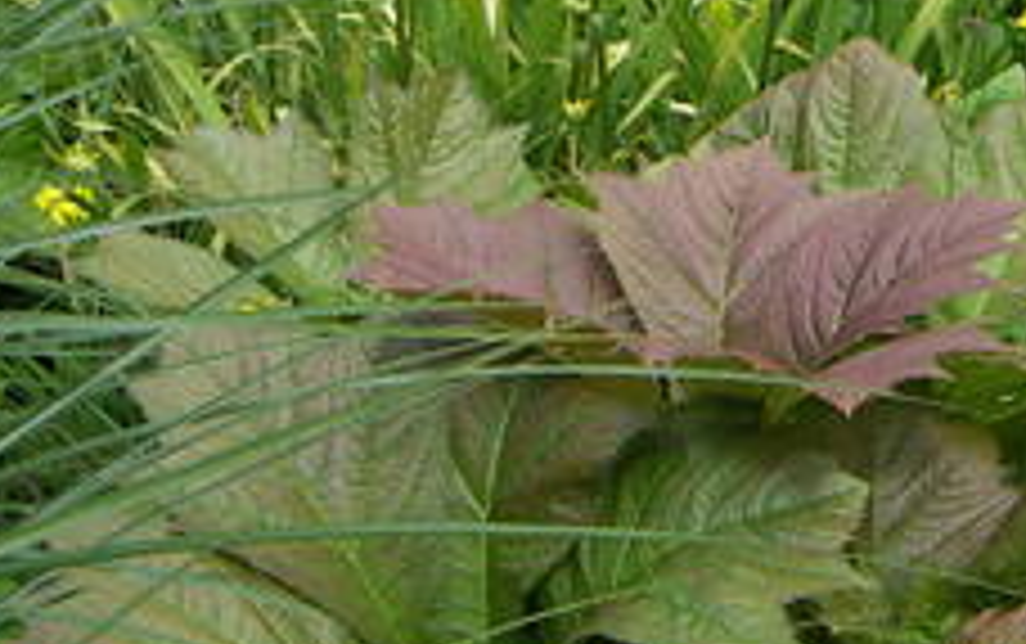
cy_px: 194
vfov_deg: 13.9
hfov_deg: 21.8
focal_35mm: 94
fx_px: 2631
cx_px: 814
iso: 50
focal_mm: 6
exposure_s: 1/400
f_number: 2.8
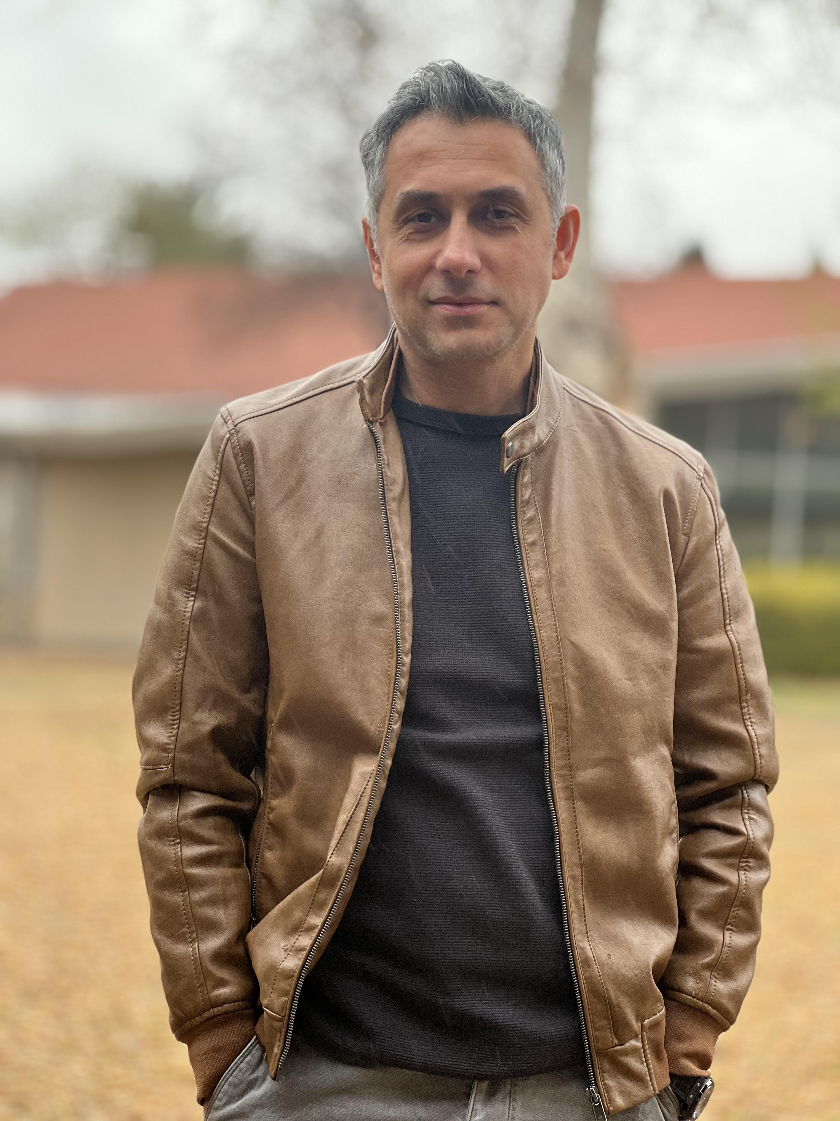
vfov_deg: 25.3
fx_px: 2491
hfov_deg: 19.1
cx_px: 420
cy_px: 560
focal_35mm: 77
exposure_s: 1/121
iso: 64
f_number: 2.8
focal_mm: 9
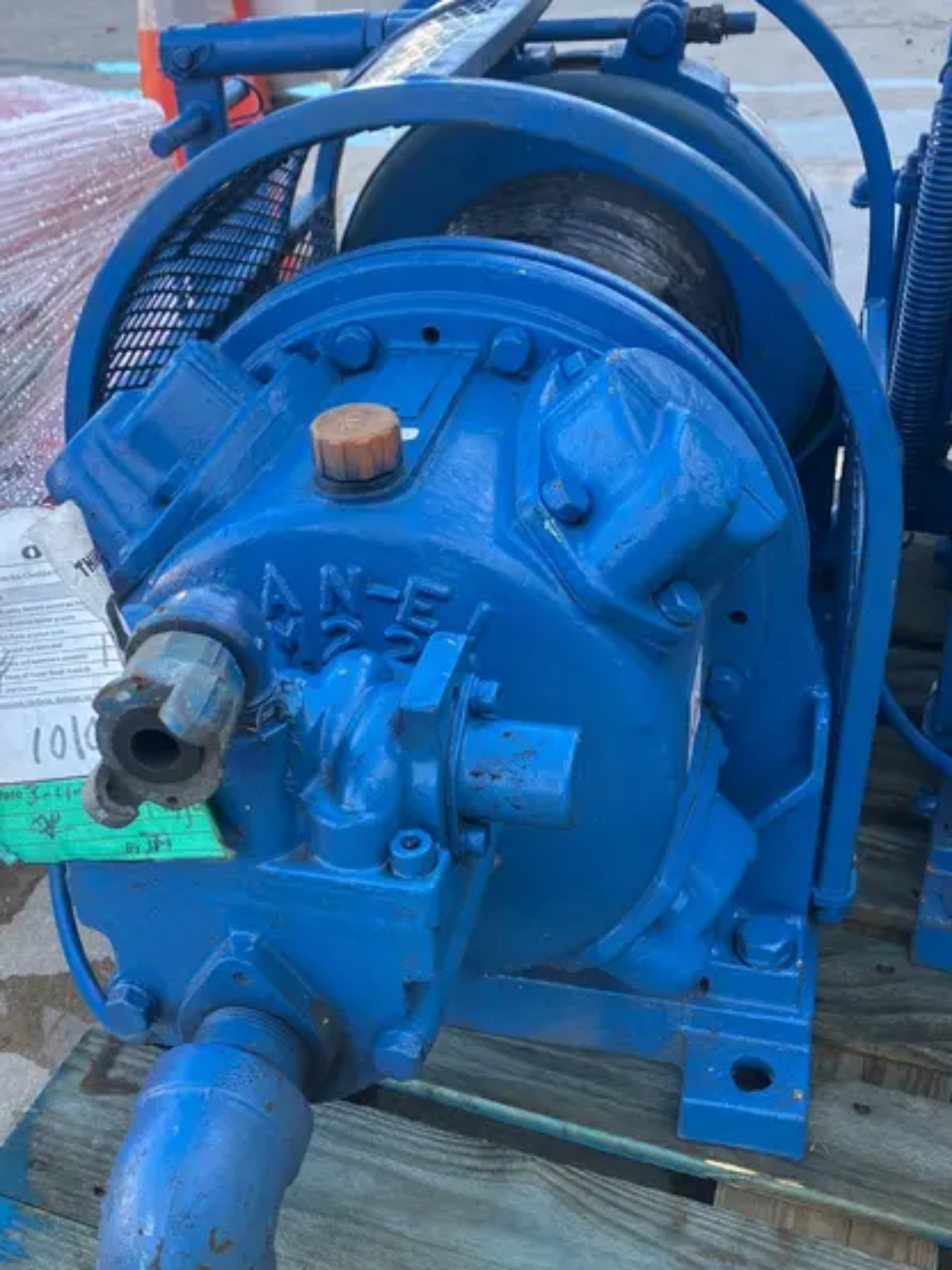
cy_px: 692
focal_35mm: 37
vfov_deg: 50.1
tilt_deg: -34.7
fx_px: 1357
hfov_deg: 38.5
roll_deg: +3.4
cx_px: 382
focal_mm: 3.99
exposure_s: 1/120
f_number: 1.8
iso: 25
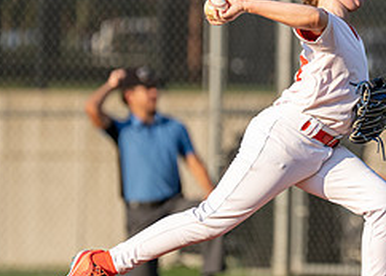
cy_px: 69
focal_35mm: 651
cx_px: 327
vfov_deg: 2.2
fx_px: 7139
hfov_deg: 3.1
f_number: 2.8
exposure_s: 1/5000
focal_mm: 200
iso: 400
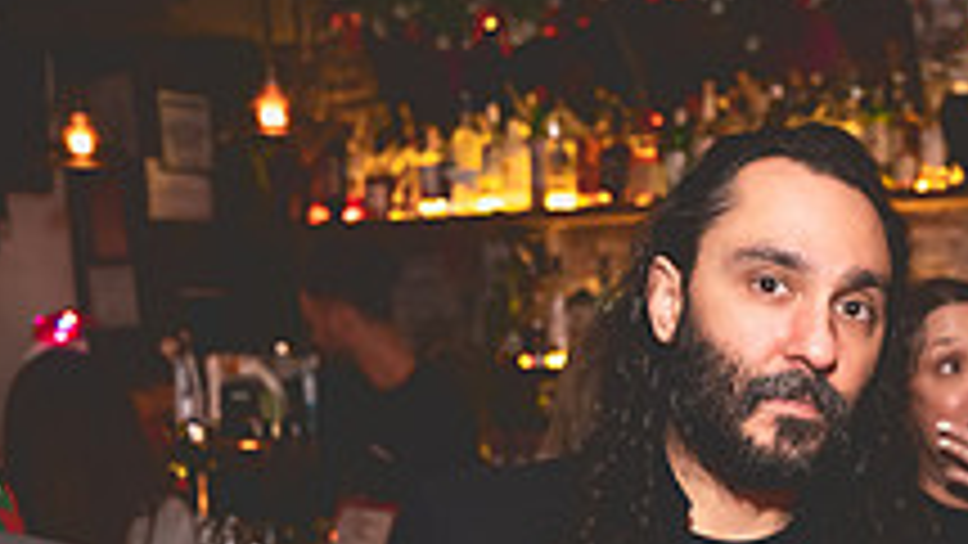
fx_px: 1771
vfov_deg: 16.8
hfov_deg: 28.1
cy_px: 632
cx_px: 1036
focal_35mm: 69
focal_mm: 24
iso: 3200
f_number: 3.2
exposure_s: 1/125
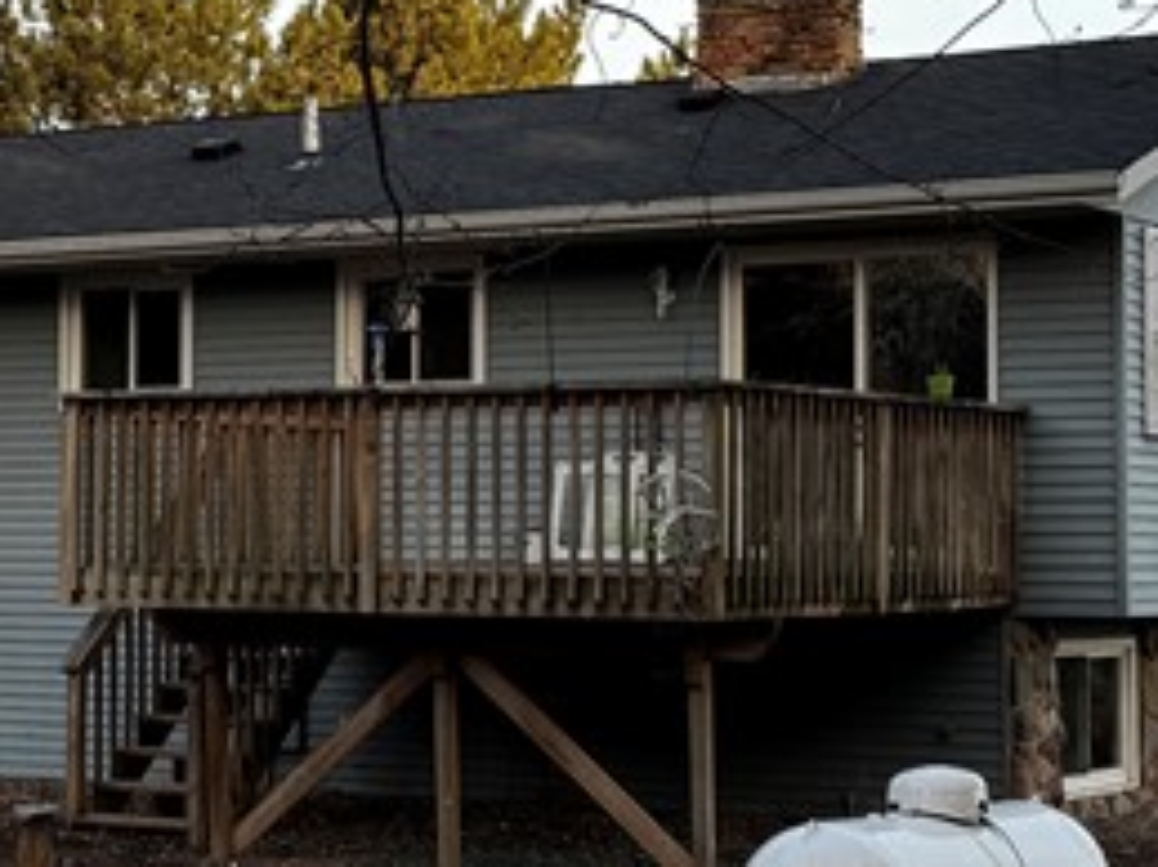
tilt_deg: +2.8
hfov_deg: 20.5
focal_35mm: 95
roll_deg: -0.8
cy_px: 371
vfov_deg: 15.5
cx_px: 317
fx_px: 3177
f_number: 1.78
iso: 80
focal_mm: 6.76
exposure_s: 1/864
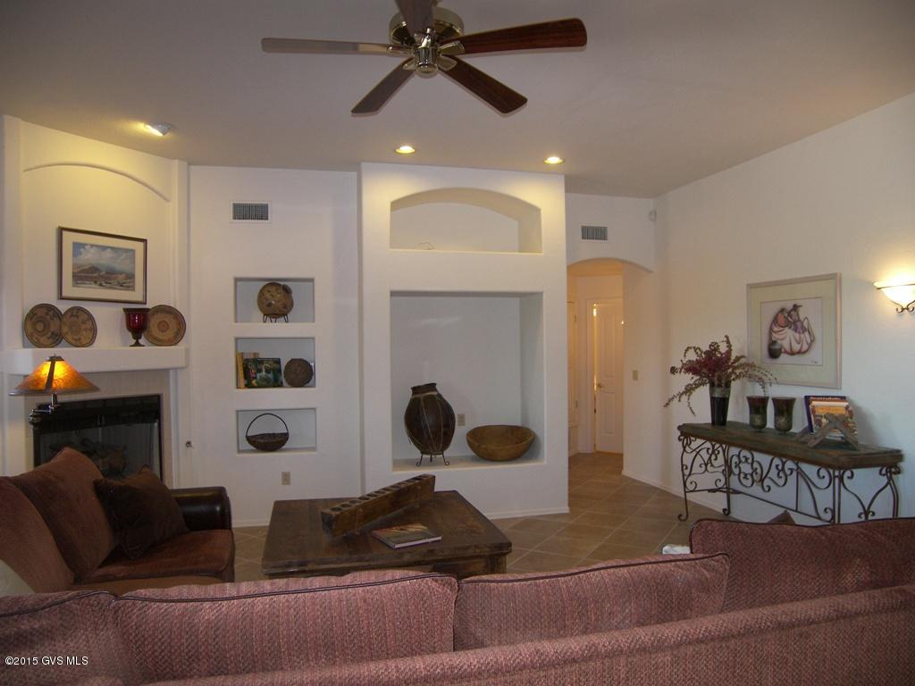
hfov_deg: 71.6
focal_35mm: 24
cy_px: 343
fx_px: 634
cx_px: 458
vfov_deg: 56.8
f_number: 2.8
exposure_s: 1/30
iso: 100
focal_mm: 5
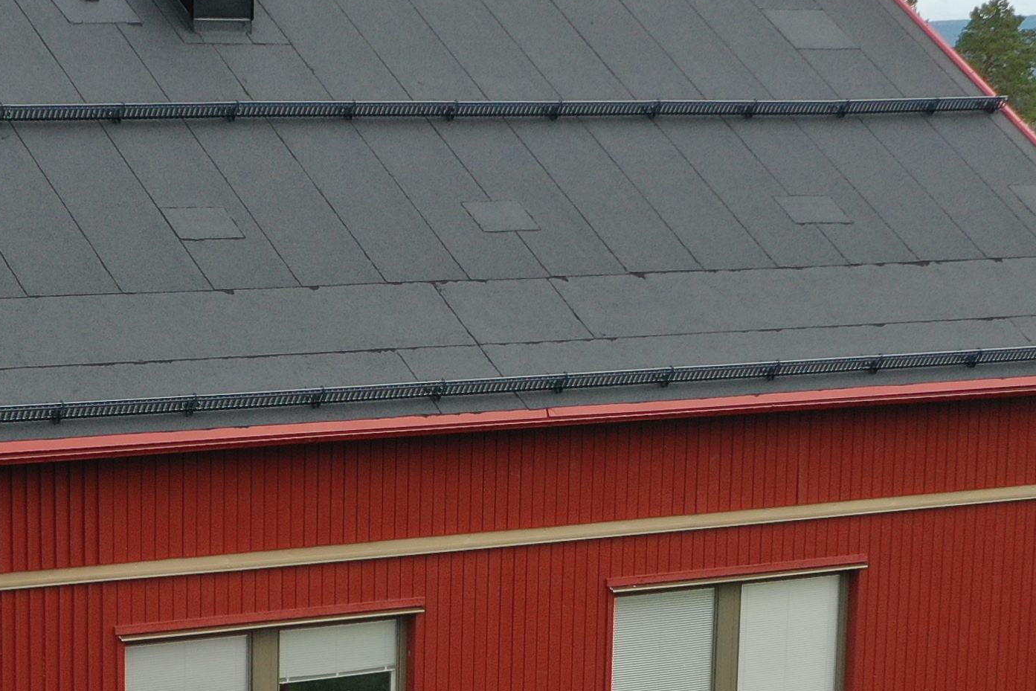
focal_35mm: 110
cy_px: 837
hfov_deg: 18.3
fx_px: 3166
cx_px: 149
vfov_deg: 12.2
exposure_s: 1/200
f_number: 4.5
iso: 100
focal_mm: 10.26
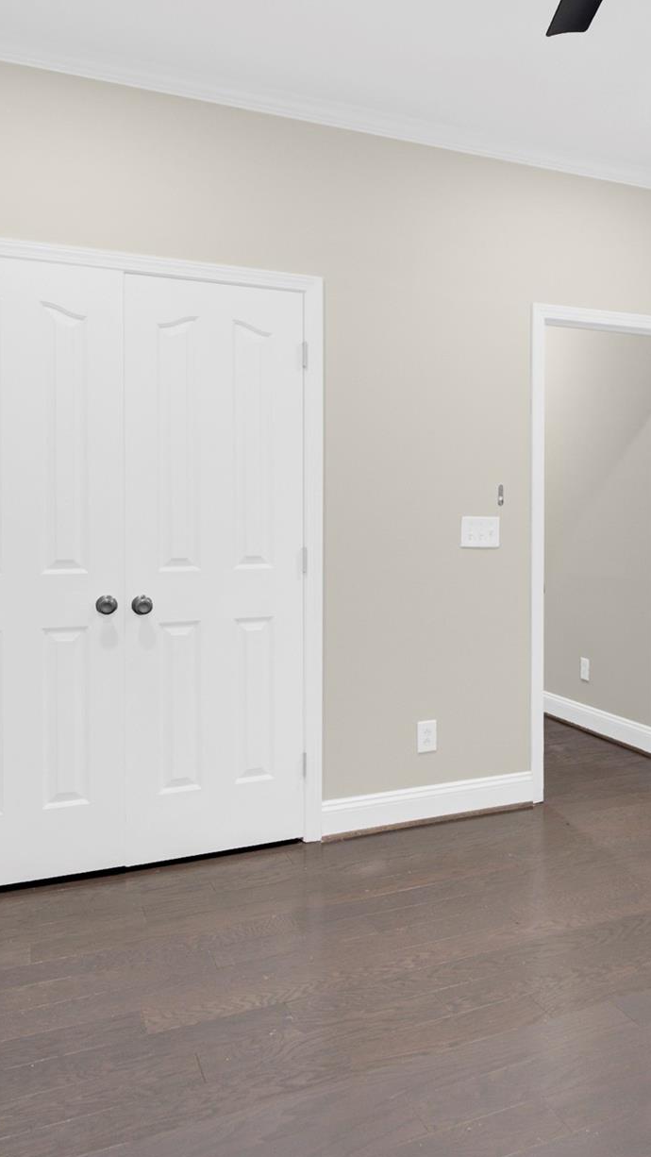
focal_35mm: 28
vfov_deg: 67.8
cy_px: 522
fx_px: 859
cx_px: 518
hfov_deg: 39.9
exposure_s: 1/15
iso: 800
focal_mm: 16
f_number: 9
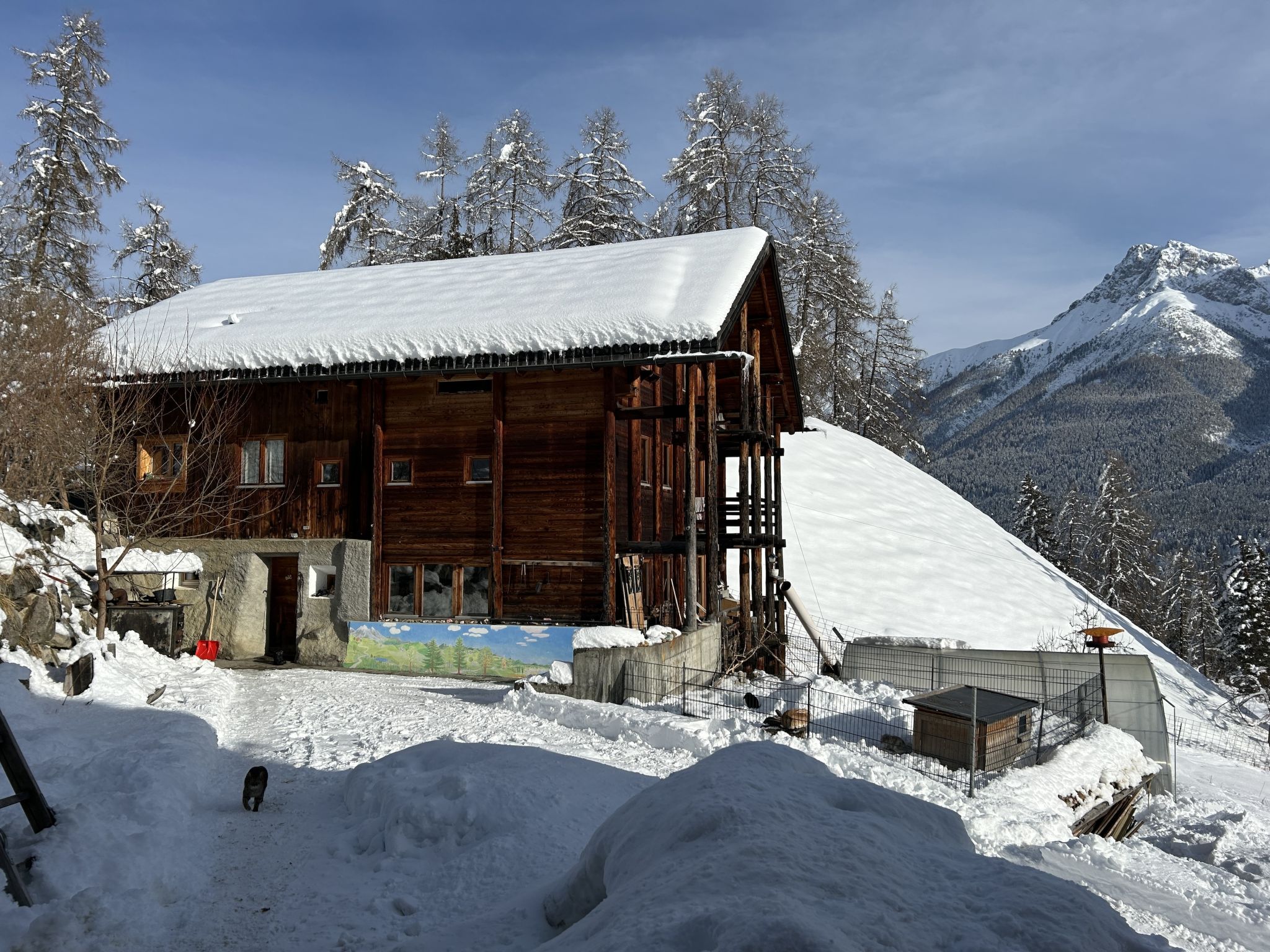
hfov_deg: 67.3
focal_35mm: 26
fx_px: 954
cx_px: 635
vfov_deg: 53.1
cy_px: 476
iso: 50
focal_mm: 5.7
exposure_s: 1/8696
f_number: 1.5
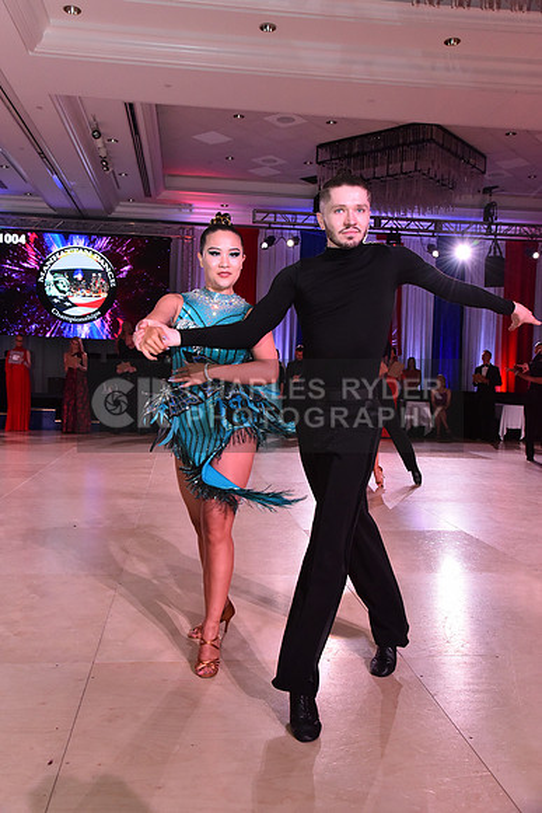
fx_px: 722
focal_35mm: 32
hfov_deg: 41.1
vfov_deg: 58.7
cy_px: 406
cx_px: 271
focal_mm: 32
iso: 2500
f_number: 7.1
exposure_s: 1/320
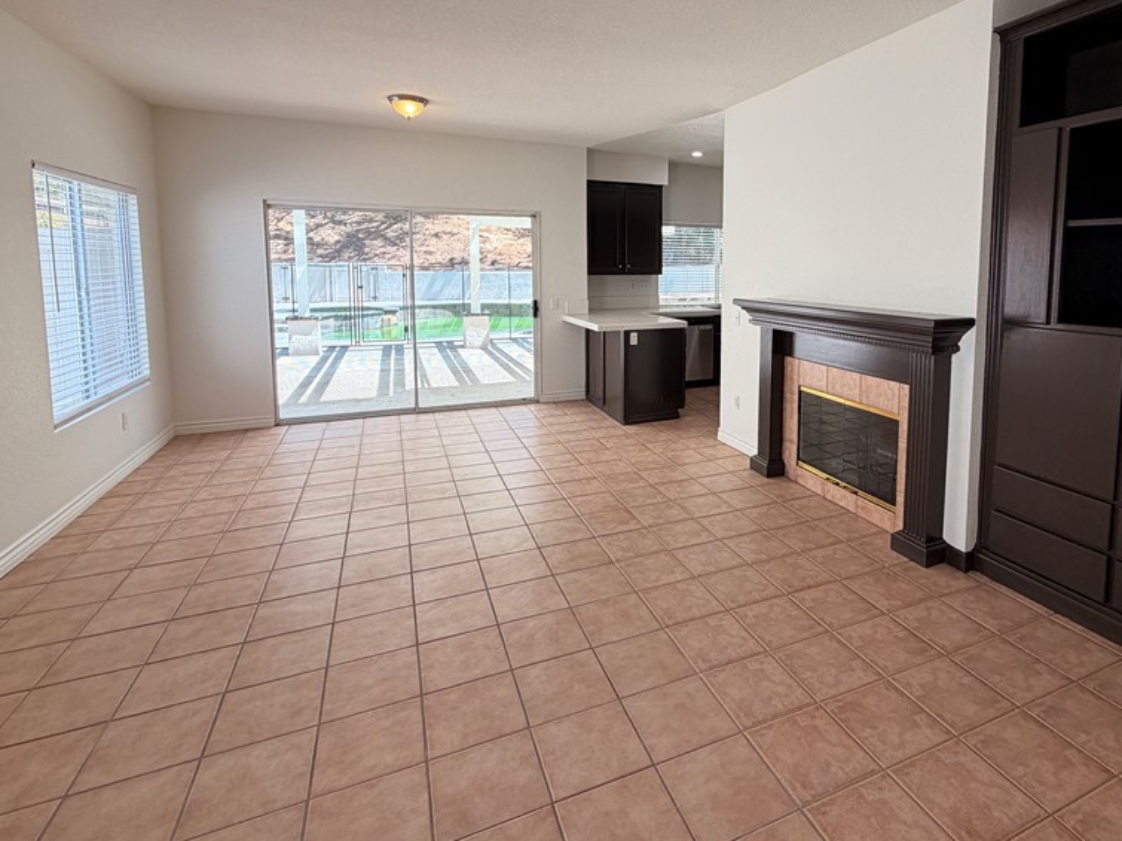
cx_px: 682
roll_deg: -0.3
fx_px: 616
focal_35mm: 19
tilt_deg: -4.8
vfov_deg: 67.7
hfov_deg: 83.5
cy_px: 319
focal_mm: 2.22
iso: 50
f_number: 2.2
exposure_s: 1/120
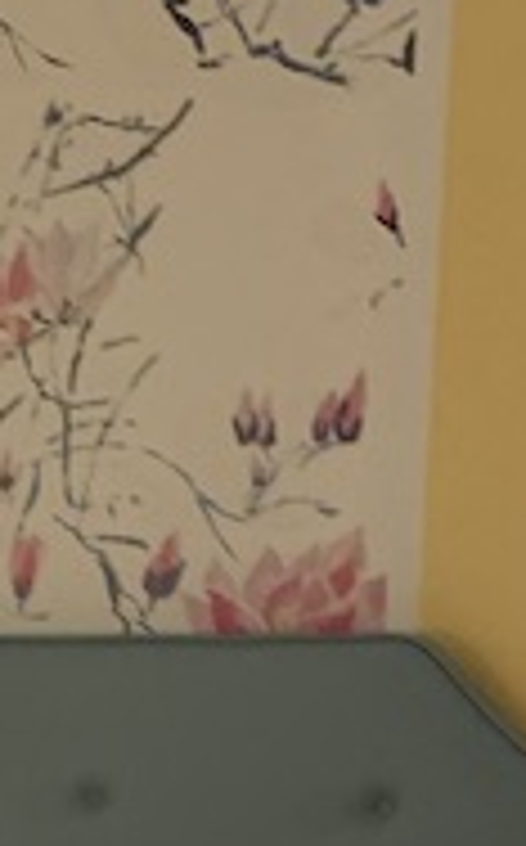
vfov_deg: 20.6
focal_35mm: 94
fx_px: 2163
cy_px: 1017
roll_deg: +2.1
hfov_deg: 12.7
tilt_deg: -13.5
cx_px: -400
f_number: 1.8
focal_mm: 4.25
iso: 500
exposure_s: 1/25
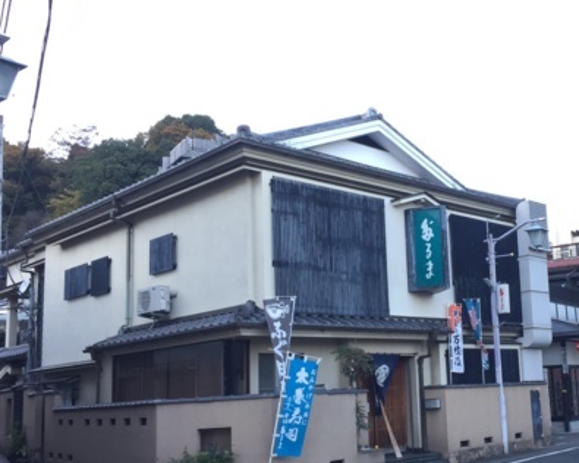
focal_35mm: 43
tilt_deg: +8.7
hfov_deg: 41.8
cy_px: 267
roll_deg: +2.5
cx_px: 421
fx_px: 737
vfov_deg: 34.8
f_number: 2.2
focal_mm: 4.15
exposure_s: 1/120
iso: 50
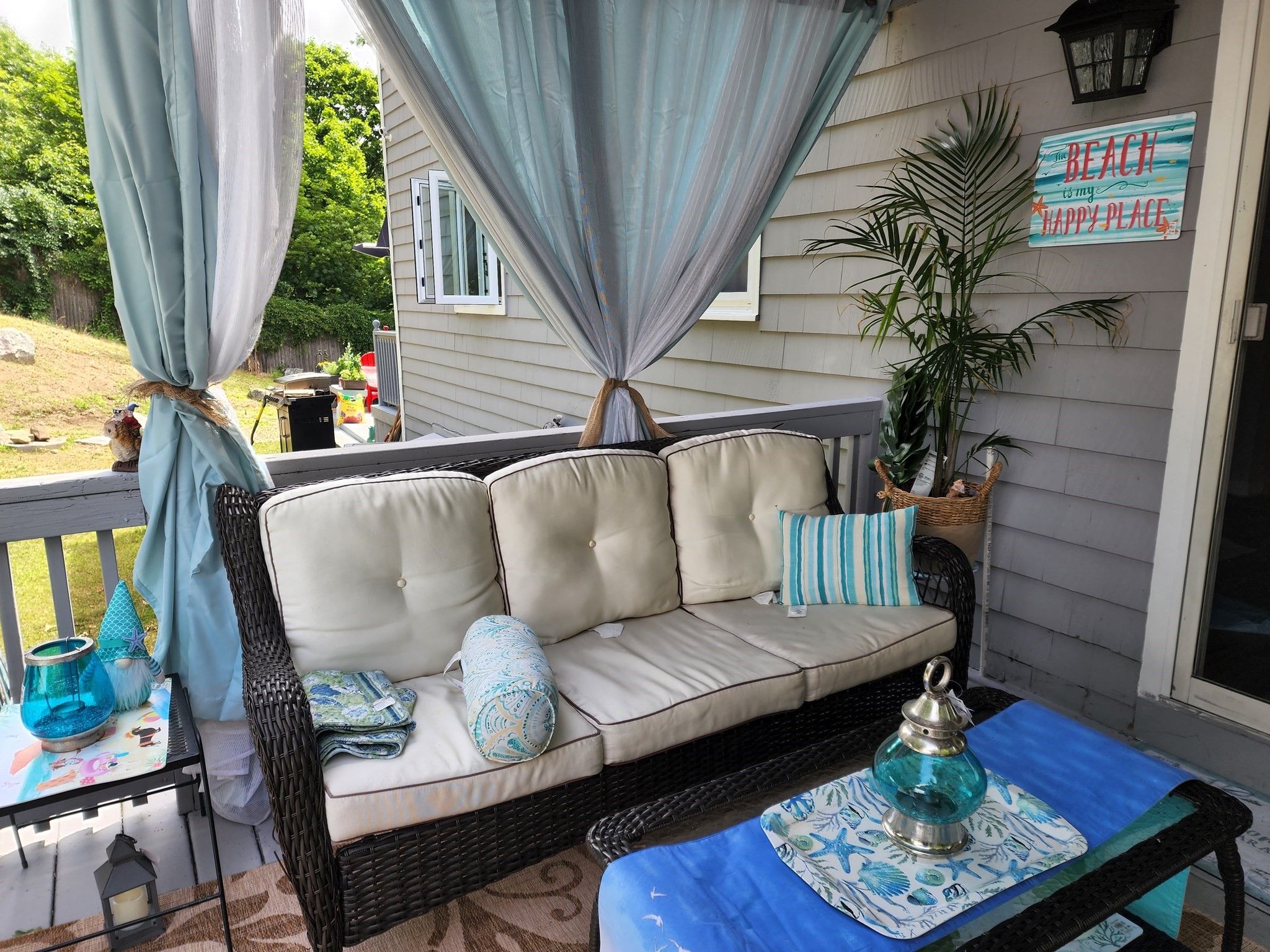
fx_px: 844
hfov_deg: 73.9
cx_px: 635
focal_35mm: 23
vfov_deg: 58.9
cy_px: 476
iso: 20
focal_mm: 6.4
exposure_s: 1/180
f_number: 1.8
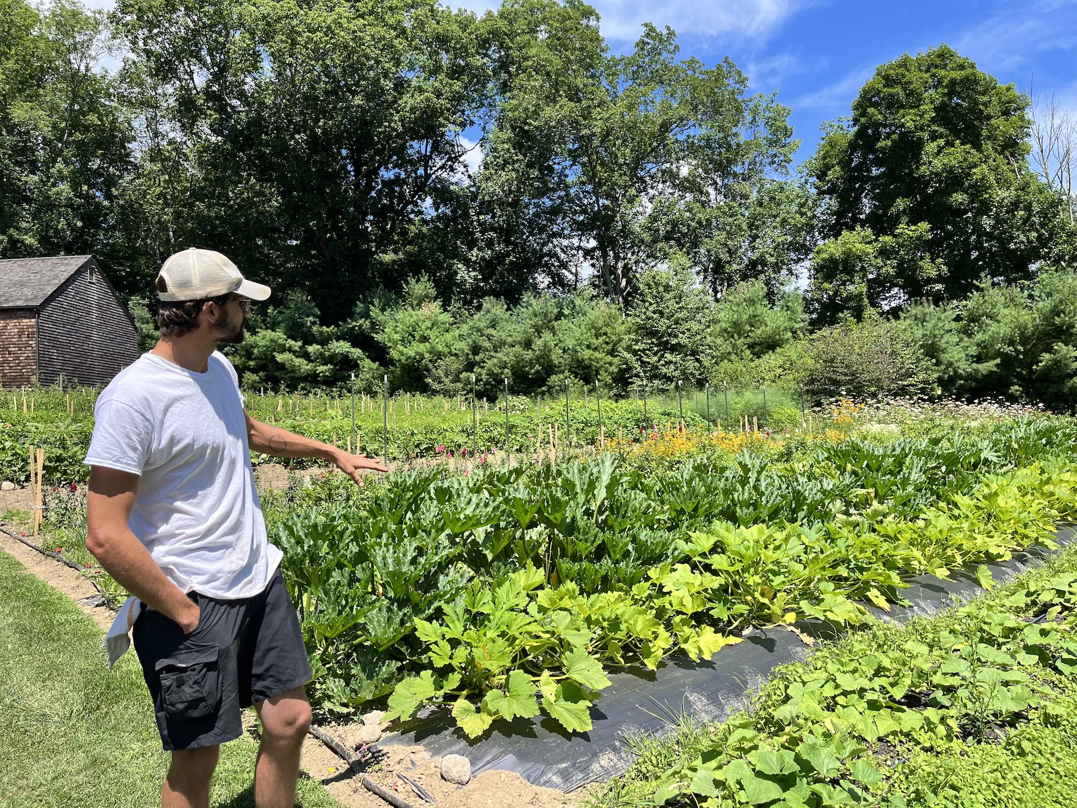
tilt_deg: +0.7
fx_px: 809
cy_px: 404
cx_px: 538
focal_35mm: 26
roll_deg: +2.0
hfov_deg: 67.3
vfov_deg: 53.1
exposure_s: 1/1647
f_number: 1.6
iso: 50
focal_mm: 5.1
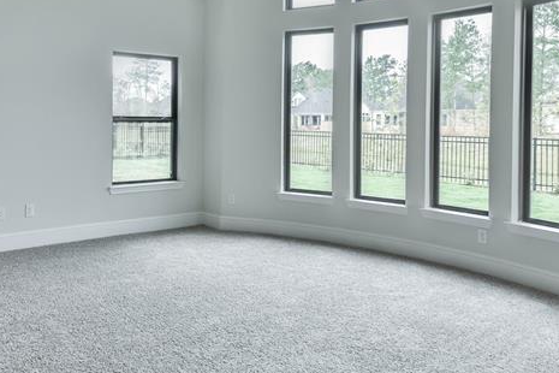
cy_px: 128
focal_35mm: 33
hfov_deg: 56.5
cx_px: 206
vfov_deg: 39.5
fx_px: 512
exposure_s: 1/30
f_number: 8
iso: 200
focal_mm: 10
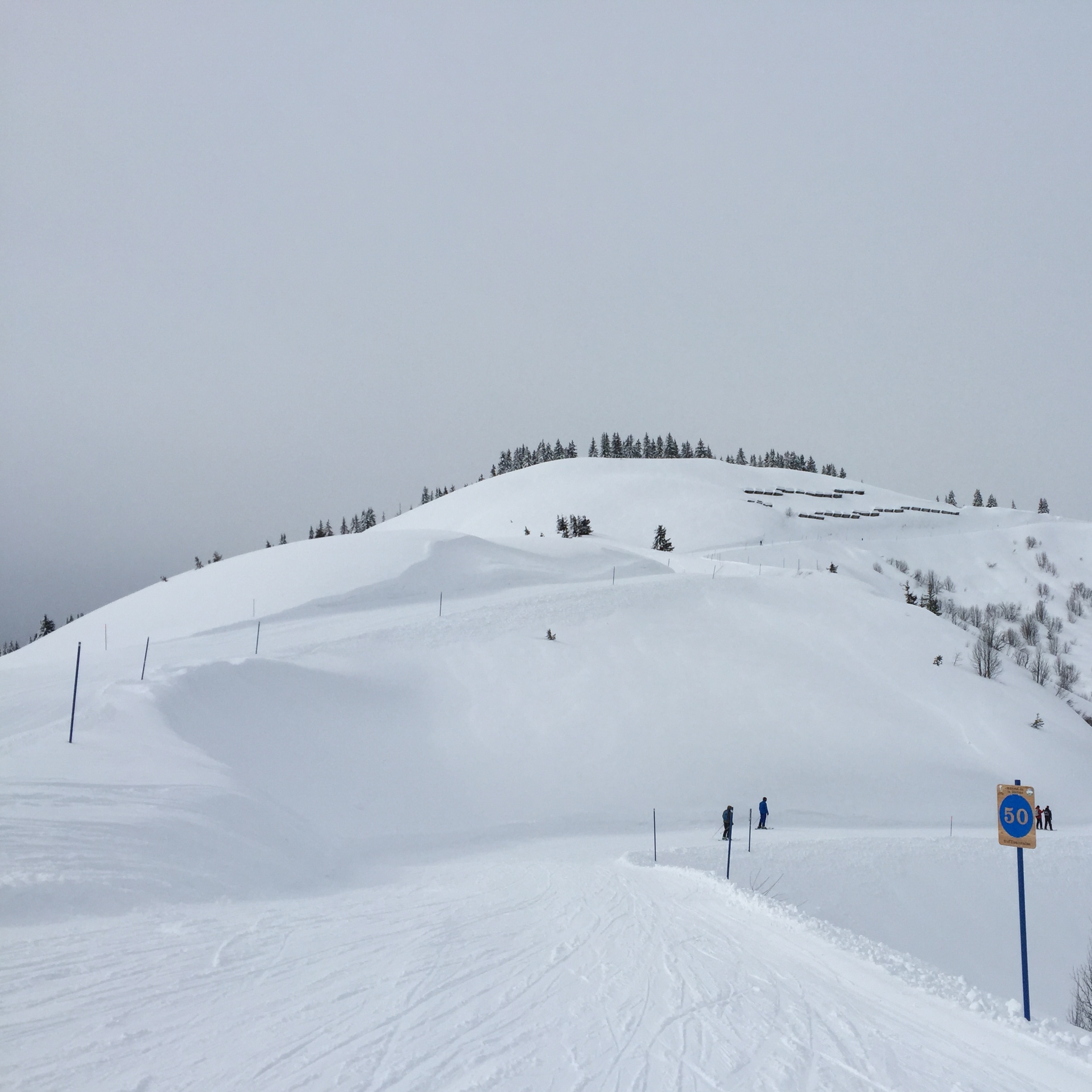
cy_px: 559
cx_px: 741
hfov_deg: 46.4
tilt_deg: +5.8
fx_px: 1249
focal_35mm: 35
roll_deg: +1.7
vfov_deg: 47.2
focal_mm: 4.15
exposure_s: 1/7937
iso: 32
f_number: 2.2
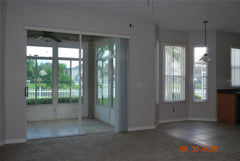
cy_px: 80
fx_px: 240
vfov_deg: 36.9
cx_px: 120
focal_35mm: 36
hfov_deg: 53.1
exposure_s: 1/125
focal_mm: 24
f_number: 4.2
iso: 200
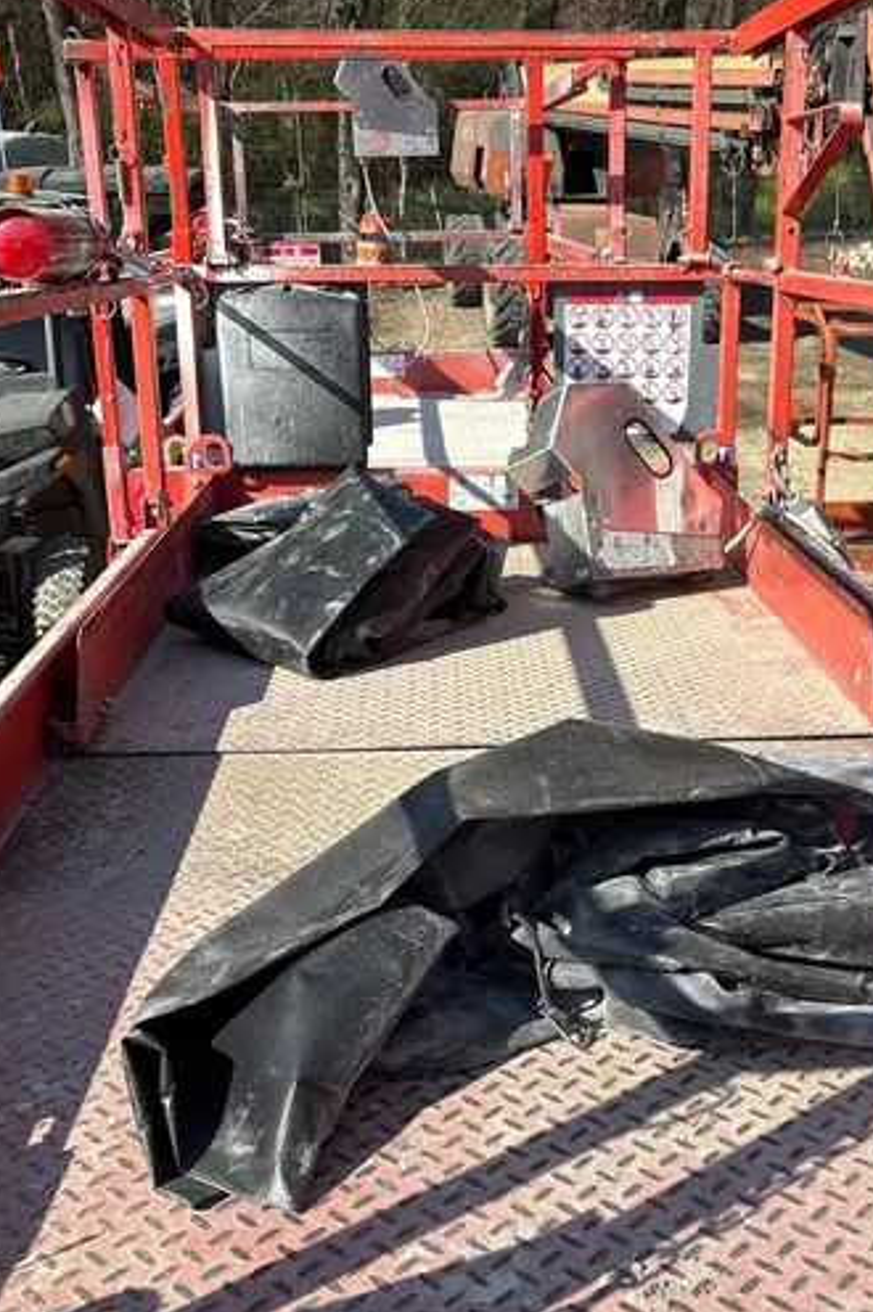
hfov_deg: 33.2
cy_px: 697
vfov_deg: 48.5
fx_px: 1457
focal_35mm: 40
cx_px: 537
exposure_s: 1/2778
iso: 50
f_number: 1.6
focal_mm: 5.96
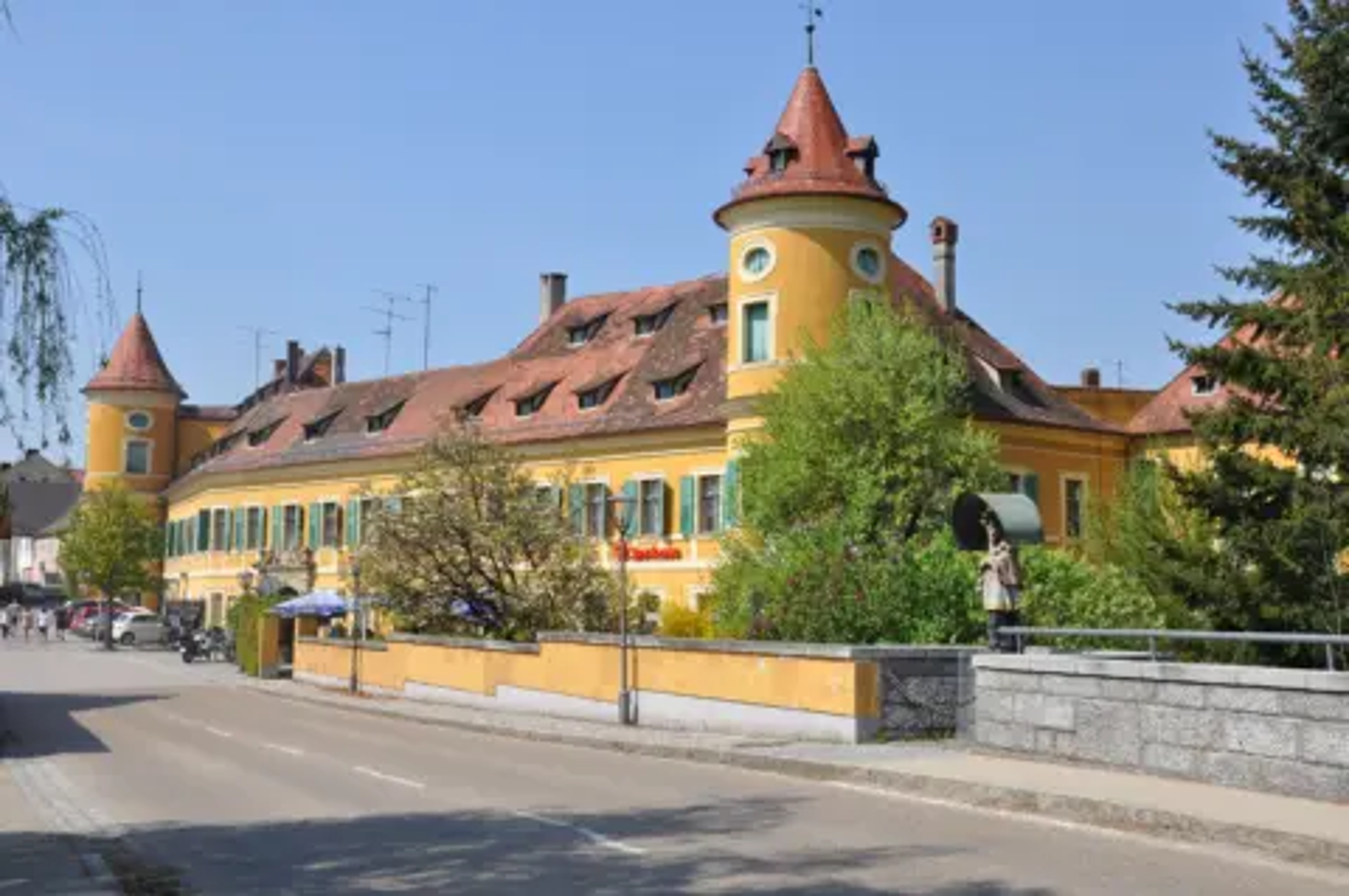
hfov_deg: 43.6
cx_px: 674
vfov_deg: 29.8
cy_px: 448
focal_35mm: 45
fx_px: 1684
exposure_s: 1/400
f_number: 10
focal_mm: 30
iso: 200
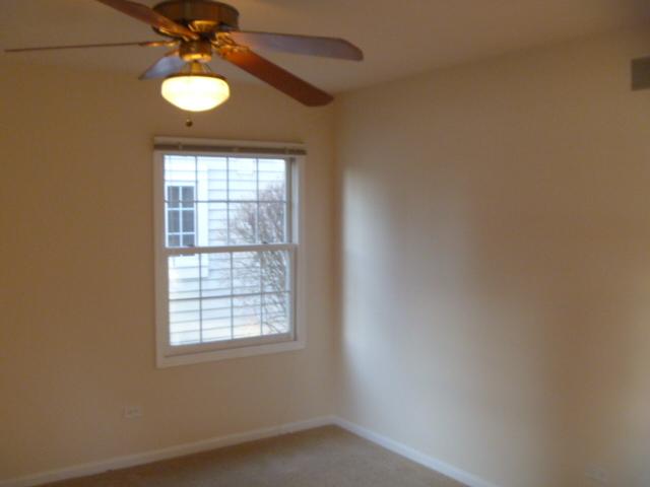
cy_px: 244
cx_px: 325
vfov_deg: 40.7
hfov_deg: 52.6
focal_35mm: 35
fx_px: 657
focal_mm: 6.3
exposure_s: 1/30
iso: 320
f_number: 3.5
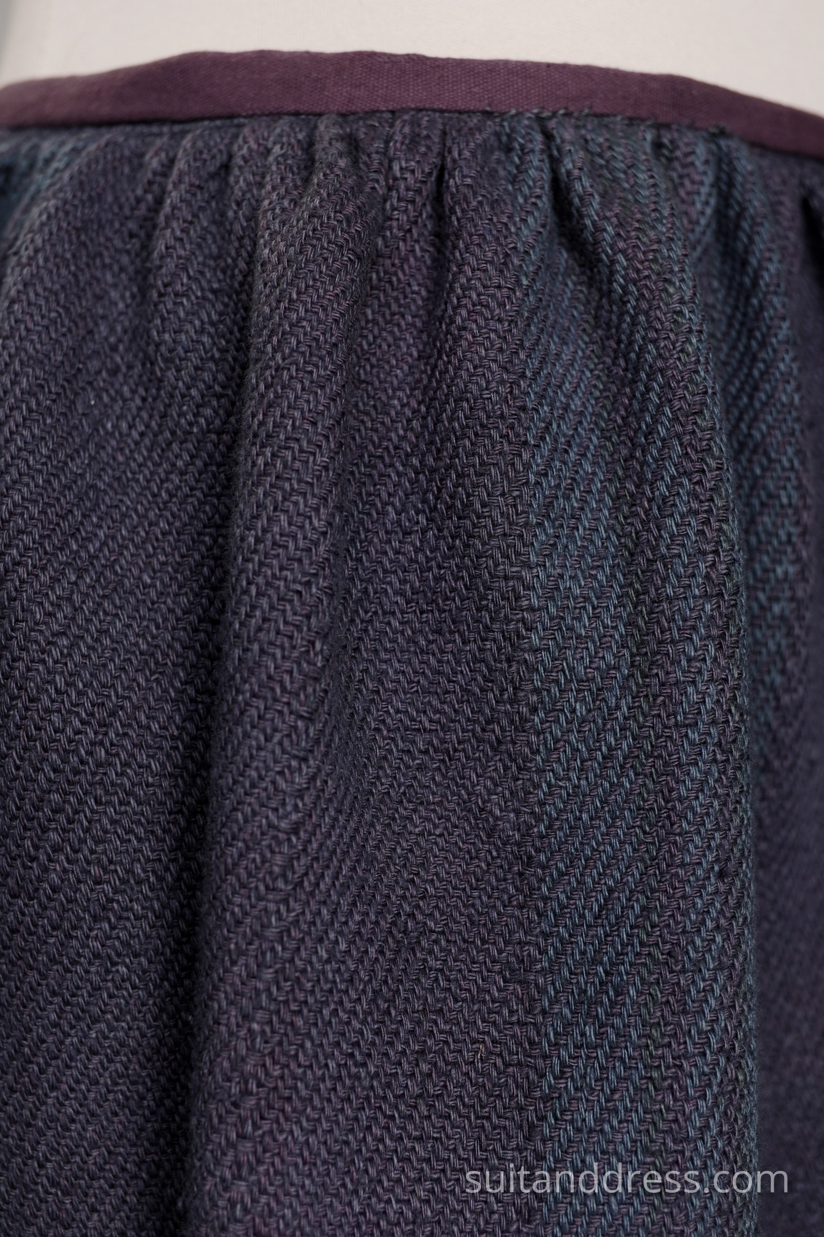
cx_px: 412
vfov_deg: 41.1
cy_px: 618
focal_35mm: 48
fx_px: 1648
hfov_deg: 28.1
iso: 200
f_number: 3.2
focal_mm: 32
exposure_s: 1/80
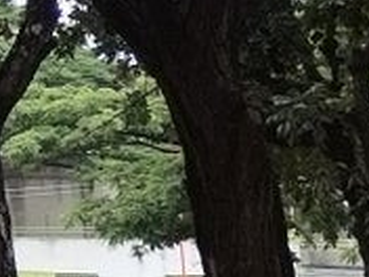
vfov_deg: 6.5
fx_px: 2398
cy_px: -222
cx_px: -737
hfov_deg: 7.7
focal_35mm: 225
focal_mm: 4.75
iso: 100
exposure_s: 1/586
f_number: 1.8
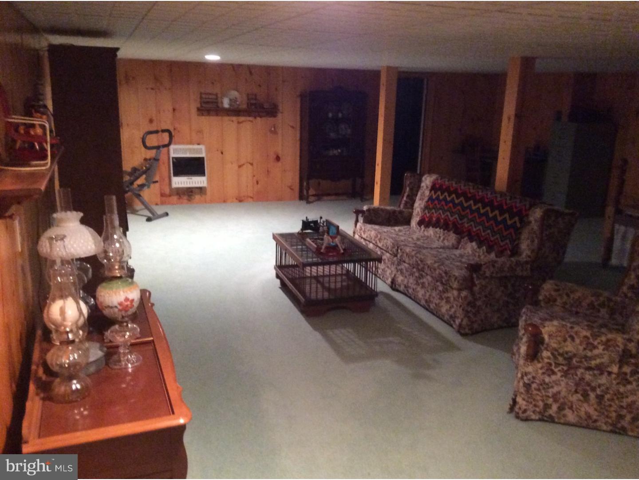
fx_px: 591
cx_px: 320
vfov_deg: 44.2
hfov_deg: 56.8
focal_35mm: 32
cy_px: 240
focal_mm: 3.3
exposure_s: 1/15
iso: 500
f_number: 2.4
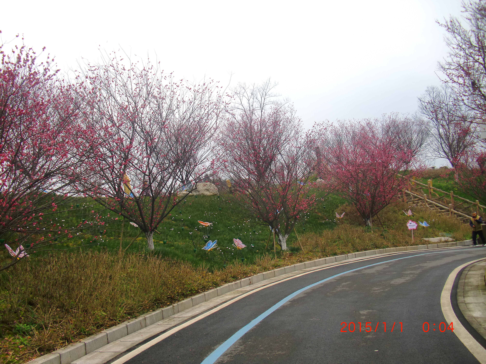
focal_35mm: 36
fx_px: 505
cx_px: 243
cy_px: 182
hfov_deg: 51.4
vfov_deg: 39.7
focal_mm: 6.3
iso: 64
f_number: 2.8
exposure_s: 1/500
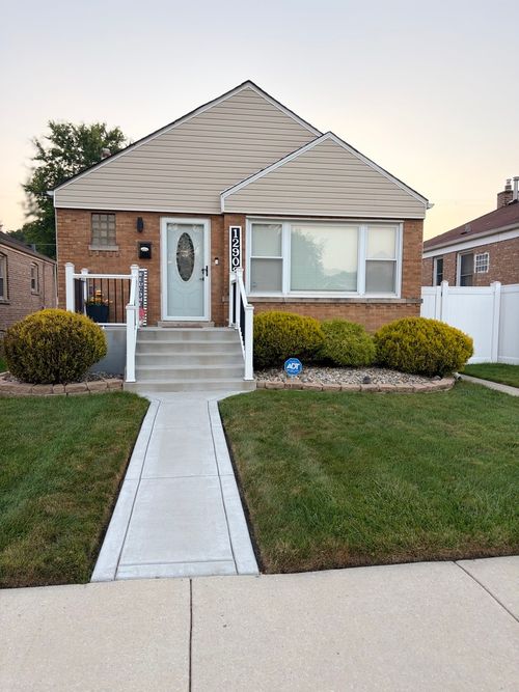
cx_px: 260
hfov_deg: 53.0
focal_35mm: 26
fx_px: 520
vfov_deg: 67.3
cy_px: 346
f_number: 1.6
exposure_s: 1/160
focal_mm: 5.96
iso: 80
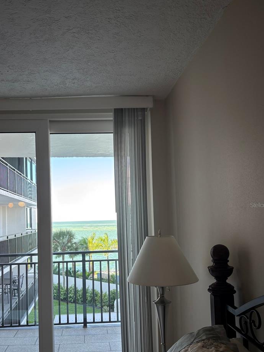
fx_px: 346
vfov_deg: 53.7
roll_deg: +1.4
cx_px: 105
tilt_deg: +2.6
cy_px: 205
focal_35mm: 34
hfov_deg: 41.6
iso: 40
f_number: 1.6
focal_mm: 5.96
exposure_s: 1/121
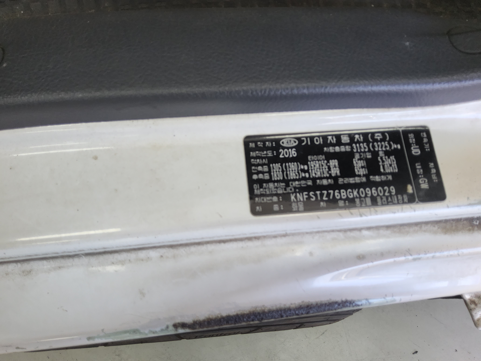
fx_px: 347
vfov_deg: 54.9
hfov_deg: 69.4
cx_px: 240
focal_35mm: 25
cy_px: 180
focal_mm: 3.08
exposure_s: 1/120
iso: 100
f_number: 2
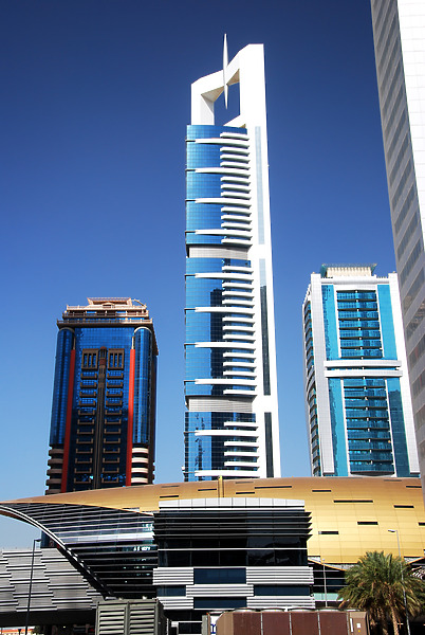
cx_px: 212
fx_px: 794
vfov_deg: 43.5
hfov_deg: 30.0
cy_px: 318
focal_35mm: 45
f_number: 6.3
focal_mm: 30
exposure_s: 1/160
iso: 100
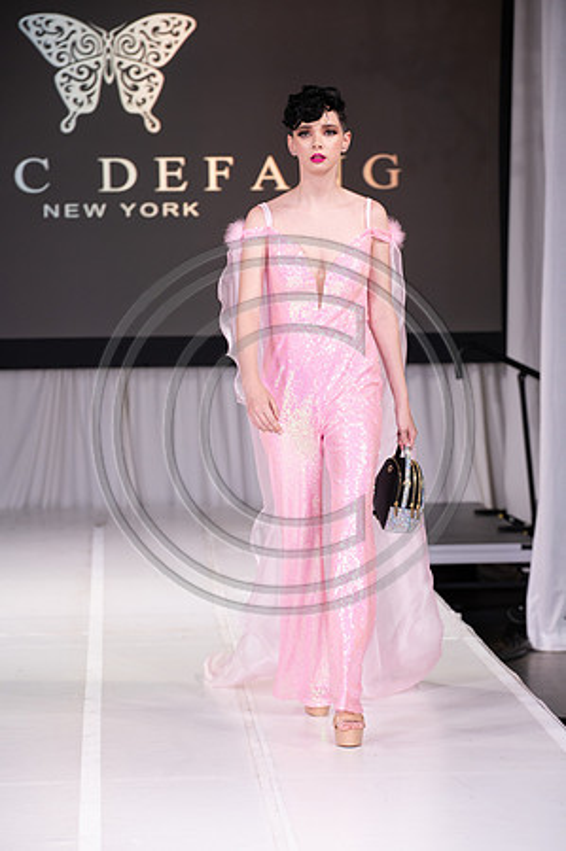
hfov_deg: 10.9
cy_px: 426
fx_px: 2955
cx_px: 283
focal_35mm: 125
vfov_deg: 16.4
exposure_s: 1/400
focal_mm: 125
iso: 2000
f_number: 5.6
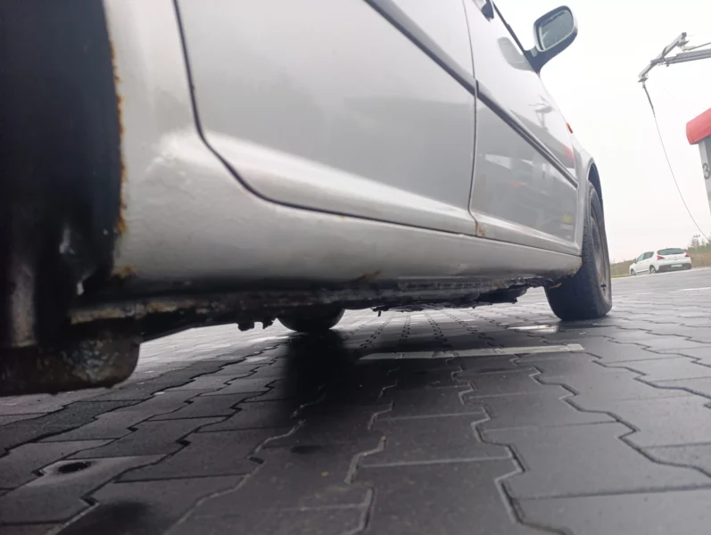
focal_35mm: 23
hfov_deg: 73.8
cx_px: 356
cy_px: 268
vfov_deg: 59.0
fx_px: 473
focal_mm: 6.14
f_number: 1.6
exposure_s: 1/100
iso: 640
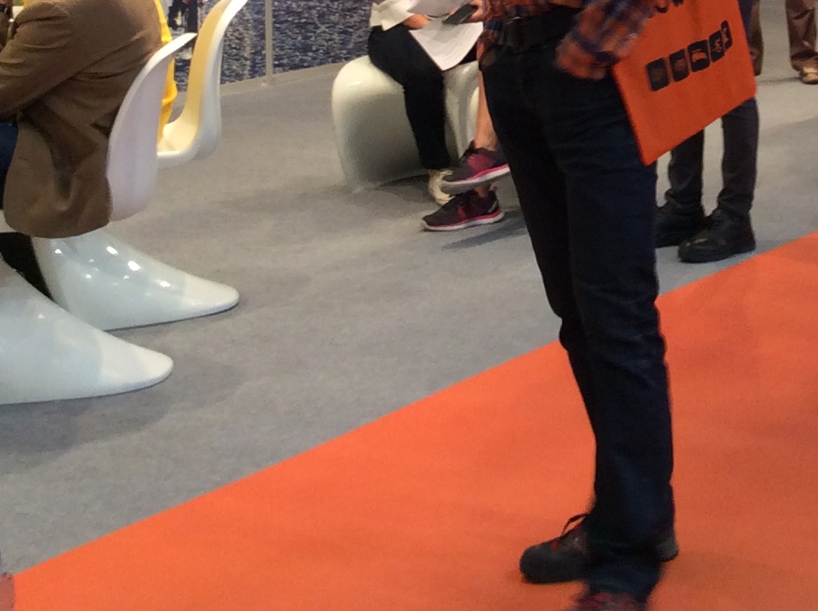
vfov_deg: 15.5
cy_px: -153
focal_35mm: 91
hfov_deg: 21.2
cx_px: 711
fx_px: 2148
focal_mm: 3.3
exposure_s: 1/25
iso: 50
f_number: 2.4
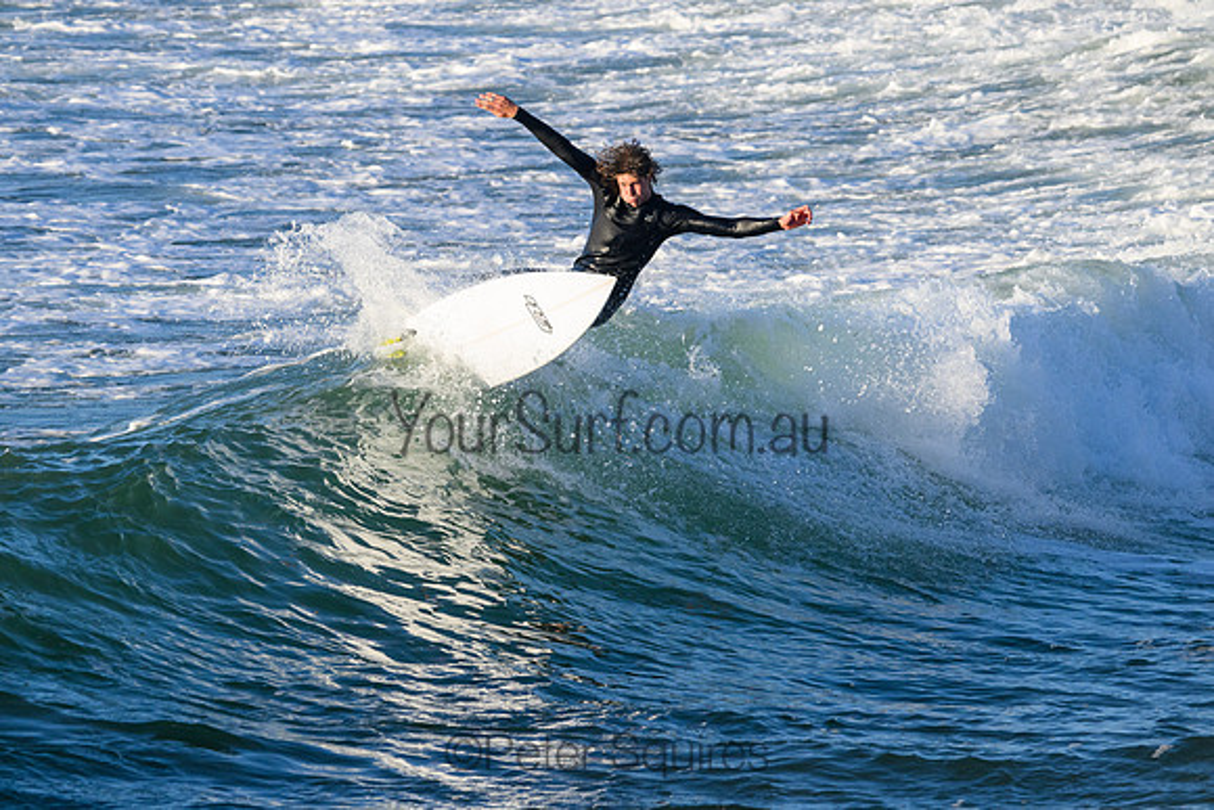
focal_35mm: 440
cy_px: 405
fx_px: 14841
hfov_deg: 4.7
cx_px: 607
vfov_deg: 3.1
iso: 2500
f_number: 11
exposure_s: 1/2000
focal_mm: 440
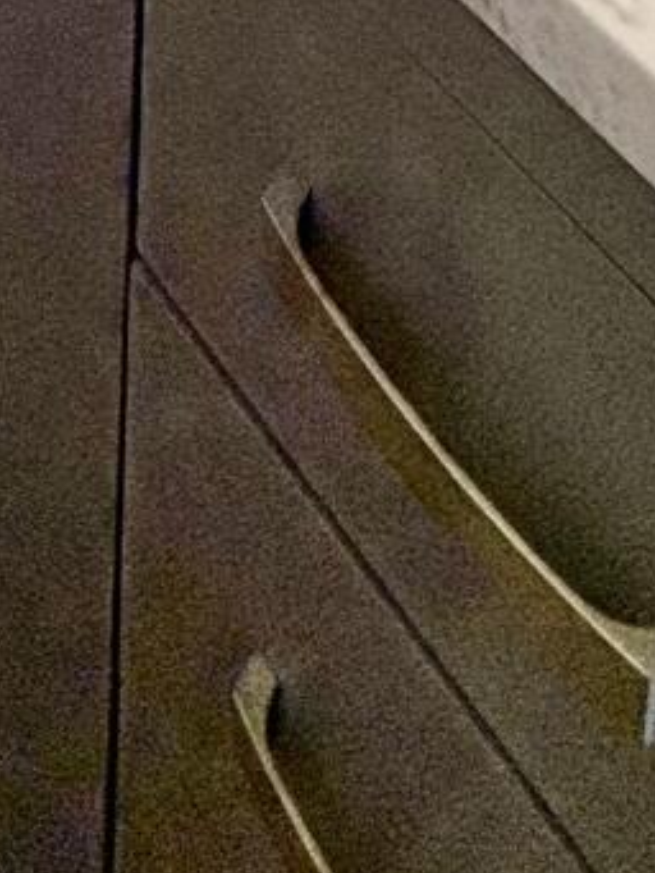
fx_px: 2068
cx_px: -320
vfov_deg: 13.6
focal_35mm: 82
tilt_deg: -10.1
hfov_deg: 16.5
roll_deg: +0.4
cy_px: -1400
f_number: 2.2
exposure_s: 1/120
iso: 200
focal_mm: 2.22
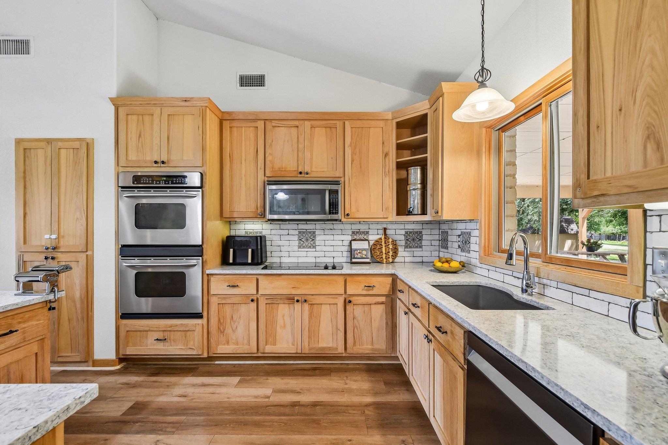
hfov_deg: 100.4
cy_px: 222
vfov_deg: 77.3
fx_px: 278
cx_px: 334
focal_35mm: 15
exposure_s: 1/10
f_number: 8
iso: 400
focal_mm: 10
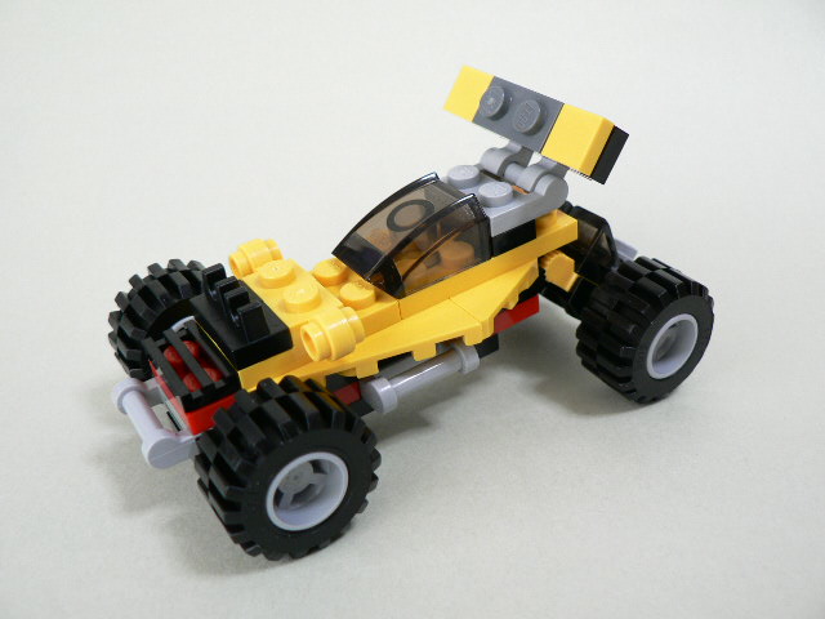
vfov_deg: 39.7
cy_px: 310
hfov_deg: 51.4
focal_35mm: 36
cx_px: 412
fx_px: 858
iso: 100
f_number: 2.8
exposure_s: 1/15
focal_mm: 6
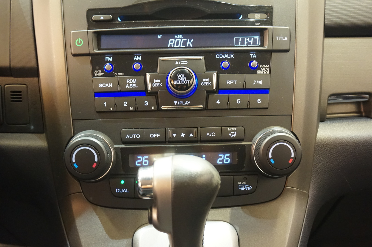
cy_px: 124
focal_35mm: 36
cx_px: 186
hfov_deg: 53.2
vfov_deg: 36.8
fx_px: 372
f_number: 4.5
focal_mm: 24
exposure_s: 1/25
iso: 3200
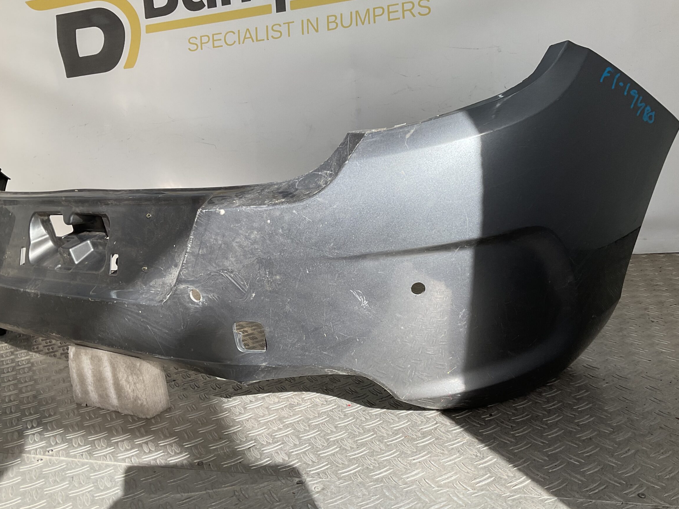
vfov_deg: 44.2
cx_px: 349
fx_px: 628
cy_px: 255
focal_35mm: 32
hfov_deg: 56.8
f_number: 1.8
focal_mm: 3
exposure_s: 1/666
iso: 16
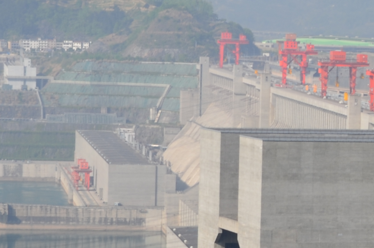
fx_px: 2664
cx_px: 481
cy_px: 179
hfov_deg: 7.9
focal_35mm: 257
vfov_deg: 5.3
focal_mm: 46
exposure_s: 1/125
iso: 100
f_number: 11
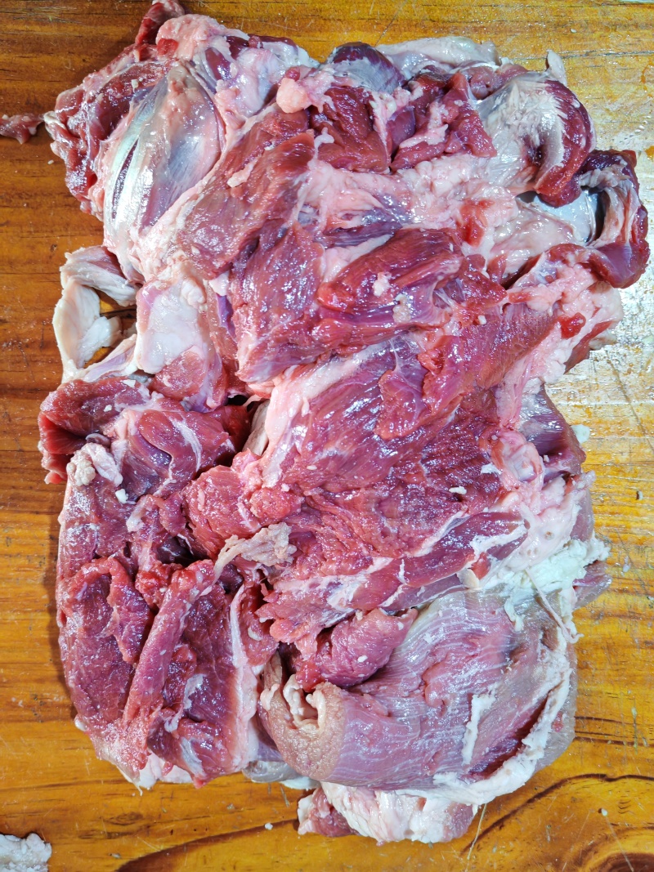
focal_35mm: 27
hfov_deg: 51.3
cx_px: 327
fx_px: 680
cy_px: 436
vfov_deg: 65.3
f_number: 1.95
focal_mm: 5.52
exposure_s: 1/33
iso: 1000
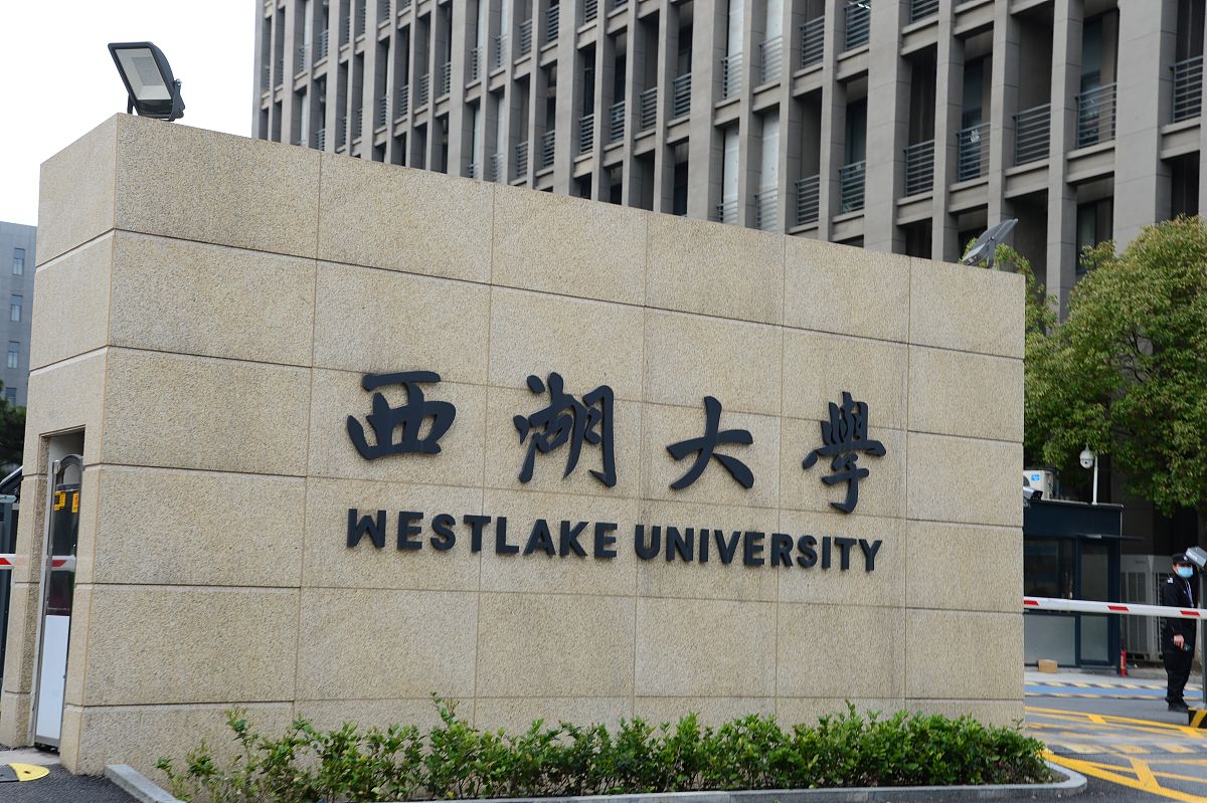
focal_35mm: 50
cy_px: 402
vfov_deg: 27.0
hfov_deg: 39.6
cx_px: 604
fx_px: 1676
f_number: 8
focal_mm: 50
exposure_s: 1/125
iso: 250
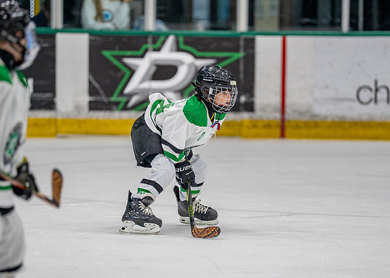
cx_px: 219
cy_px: 143
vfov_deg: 5.0
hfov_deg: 7.0
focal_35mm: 288
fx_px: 3187
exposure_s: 1/1250
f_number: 2.8
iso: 800
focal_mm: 200
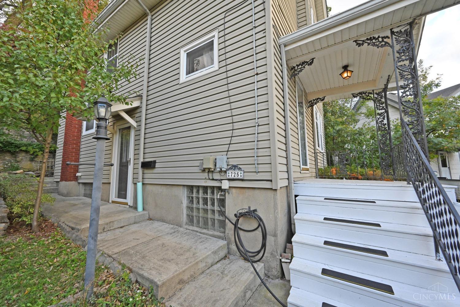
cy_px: 154
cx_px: 230
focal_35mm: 14
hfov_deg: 104.3
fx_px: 179
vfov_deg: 81.2
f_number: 11
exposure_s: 1/200
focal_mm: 14
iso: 1250
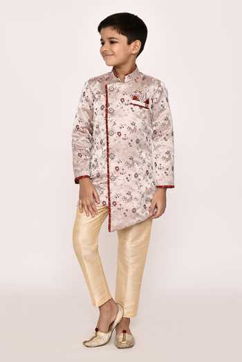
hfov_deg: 27.0
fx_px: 504
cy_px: 181
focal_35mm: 50
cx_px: 121
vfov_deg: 39.6
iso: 250
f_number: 10
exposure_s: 1/160
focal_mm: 50
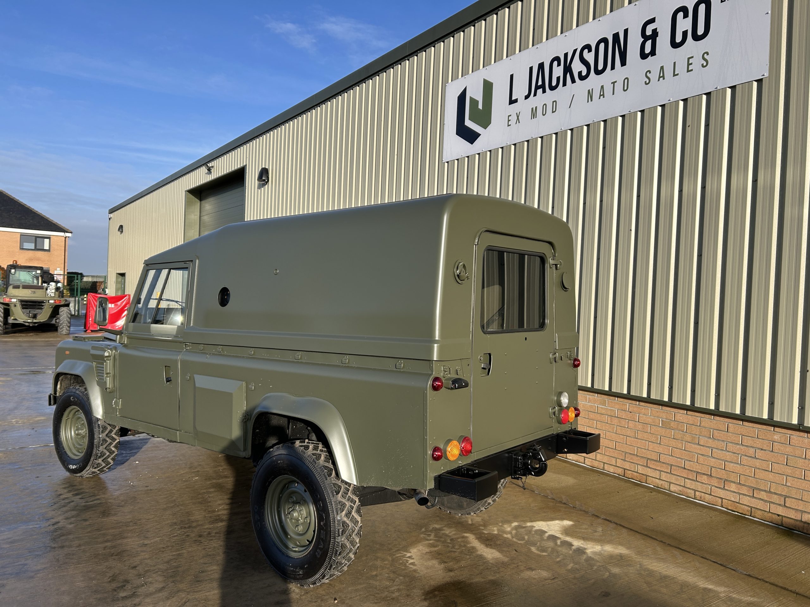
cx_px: 405
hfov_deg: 67.3
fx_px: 608
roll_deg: -2.6
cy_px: 304
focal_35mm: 26
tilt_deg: -0.1
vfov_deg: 53.1
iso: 50
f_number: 1.5
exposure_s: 1/3257
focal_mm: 5.7
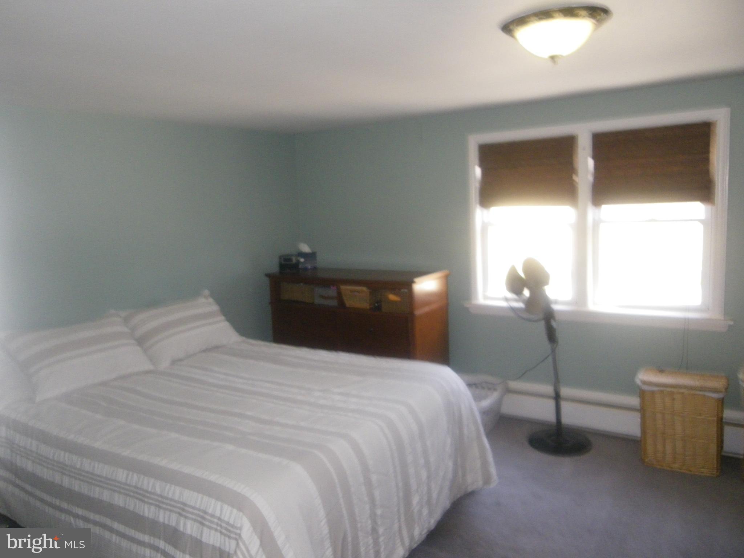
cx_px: 372
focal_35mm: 28
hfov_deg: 63.4
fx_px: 602
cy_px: 279
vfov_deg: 49.7
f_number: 2.6
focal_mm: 4.9
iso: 400
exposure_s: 1/60
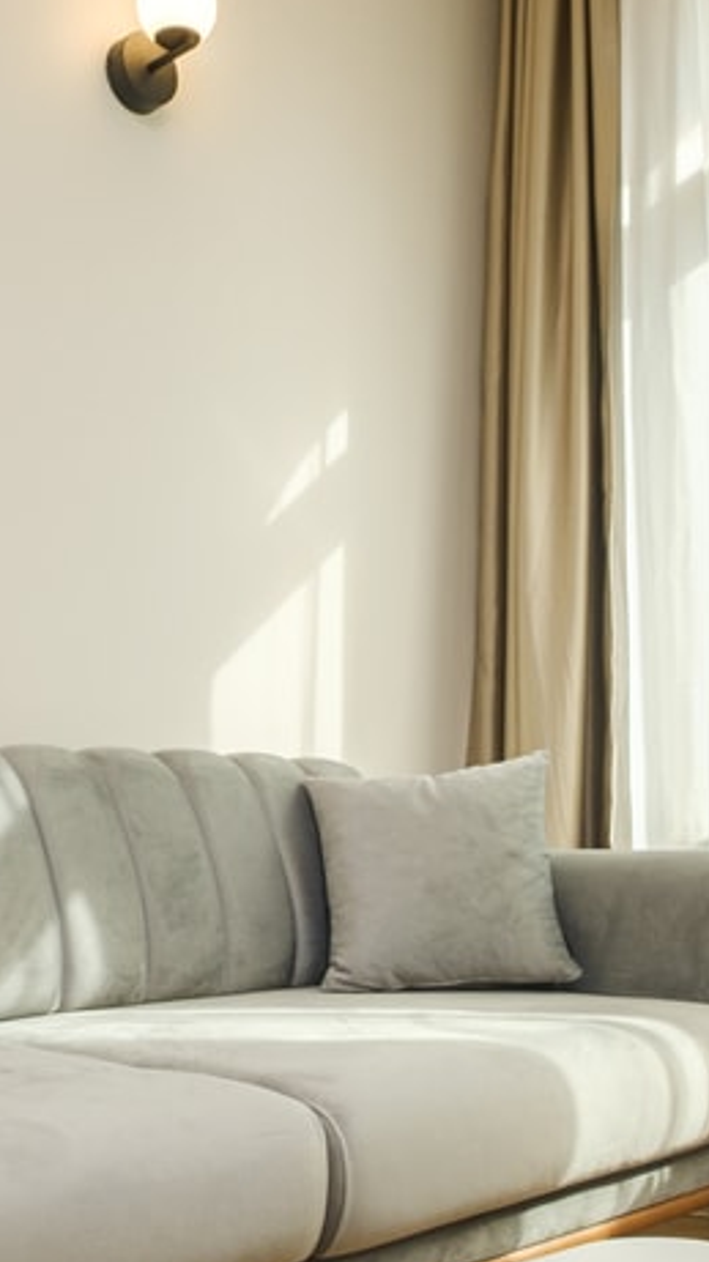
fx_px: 1539
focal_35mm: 46
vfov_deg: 43.8
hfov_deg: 25.9
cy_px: 860
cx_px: 334
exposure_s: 1/50
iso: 320
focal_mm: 10
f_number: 8
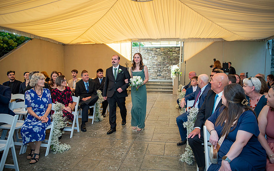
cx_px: 137
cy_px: 86
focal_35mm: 25
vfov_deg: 49.3
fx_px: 187
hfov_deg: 72.6
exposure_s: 1/1250
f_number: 2.8
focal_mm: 24
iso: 800
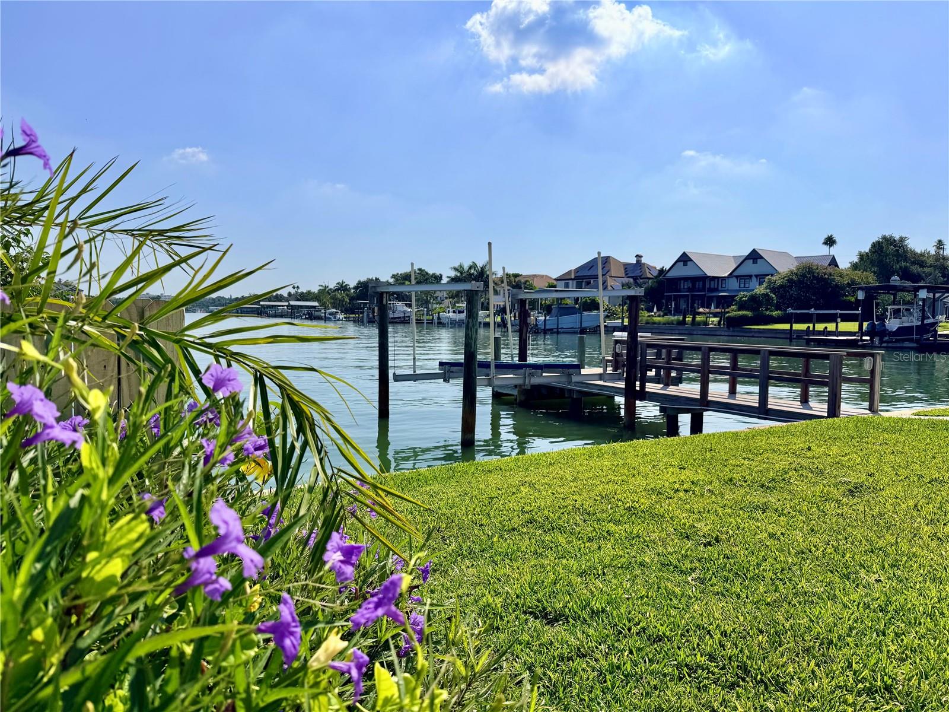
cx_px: 474
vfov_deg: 56.8
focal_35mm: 24
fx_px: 658
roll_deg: -0.5
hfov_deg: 71.6
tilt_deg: -5.4
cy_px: 356
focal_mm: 6.76
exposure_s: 1/14286
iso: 80
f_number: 1.78
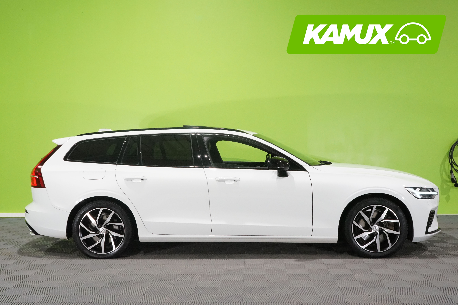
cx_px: 229
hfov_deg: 51.9
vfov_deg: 35.9
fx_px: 471
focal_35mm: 37
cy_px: 152
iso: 6400
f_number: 20
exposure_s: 1/25
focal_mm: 37
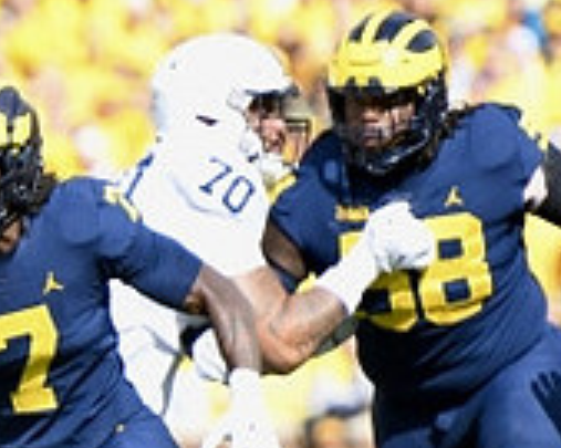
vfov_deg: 1.6
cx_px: -378
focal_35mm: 967
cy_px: 315
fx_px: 16046
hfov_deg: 2.0
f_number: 2.8
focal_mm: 200
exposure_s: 1/2500
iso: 400
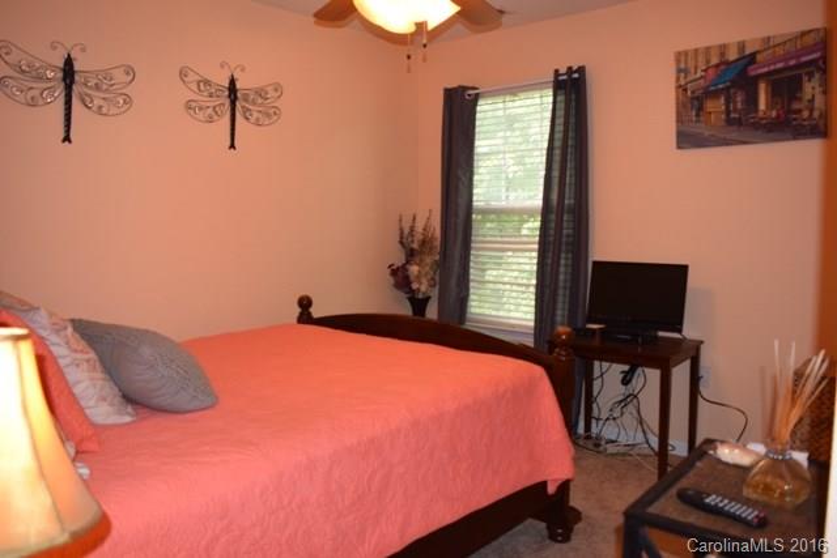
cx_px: 418
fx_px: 628
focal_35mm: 27
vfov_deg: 48.0
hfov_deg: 67.4
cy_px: 279
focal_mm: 18
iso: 800
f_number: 4.5
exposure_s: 1/80
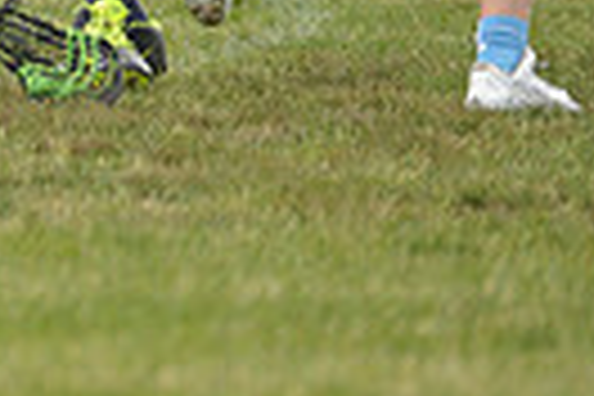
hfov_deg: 1.2
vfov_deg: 0.8
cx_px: -342
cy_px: -315
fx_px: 29054
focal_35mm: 1761
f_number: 4
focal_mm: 400
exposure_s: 1/2000
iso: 800
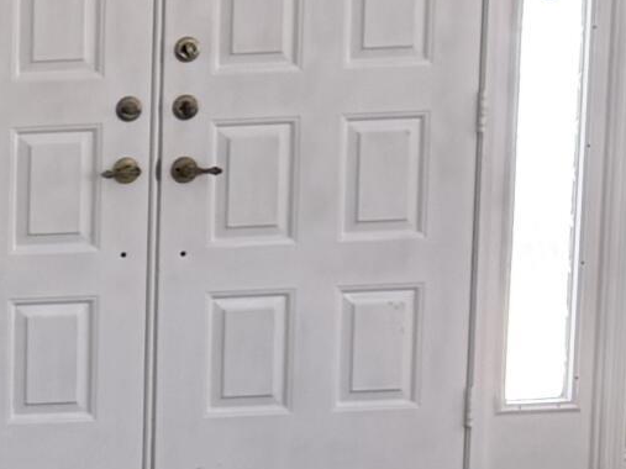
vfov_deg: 10.4
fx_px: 2567
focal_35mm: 142
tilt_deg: -7.6
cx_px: -847
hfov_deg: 11.6
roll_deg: +2.1
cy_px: 375
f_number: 1.78
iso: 200
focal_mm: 6.76
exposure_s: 1/120
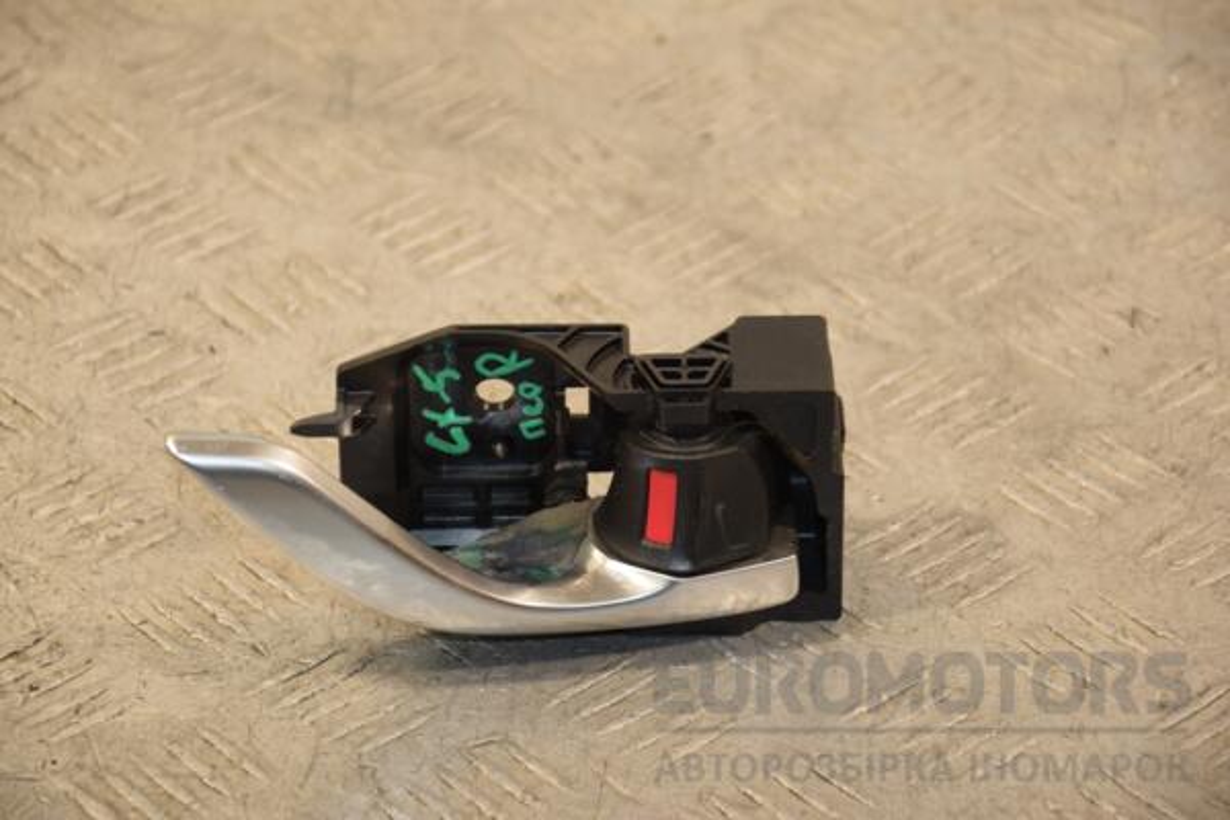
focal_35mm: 158
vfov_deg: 8.7
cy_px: 410
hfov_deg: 13.0
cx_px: 615
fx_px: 5381
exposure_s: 1/160
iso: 800
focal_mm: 105
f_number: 5.6
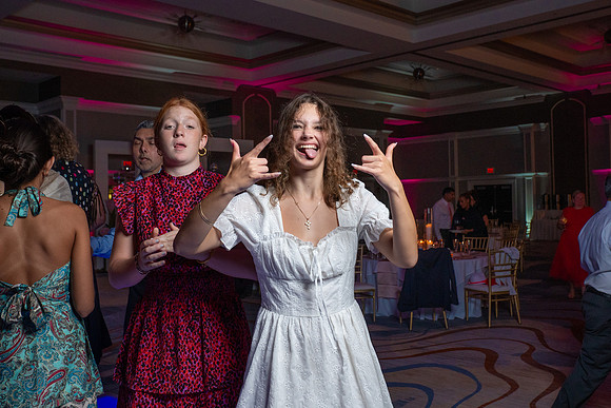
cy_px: 185
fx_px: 633
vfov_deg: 35.7
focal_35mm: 37
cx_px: 308
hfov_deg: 51.6
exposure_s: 1/200
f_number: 5.6
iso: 2000
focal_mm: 32
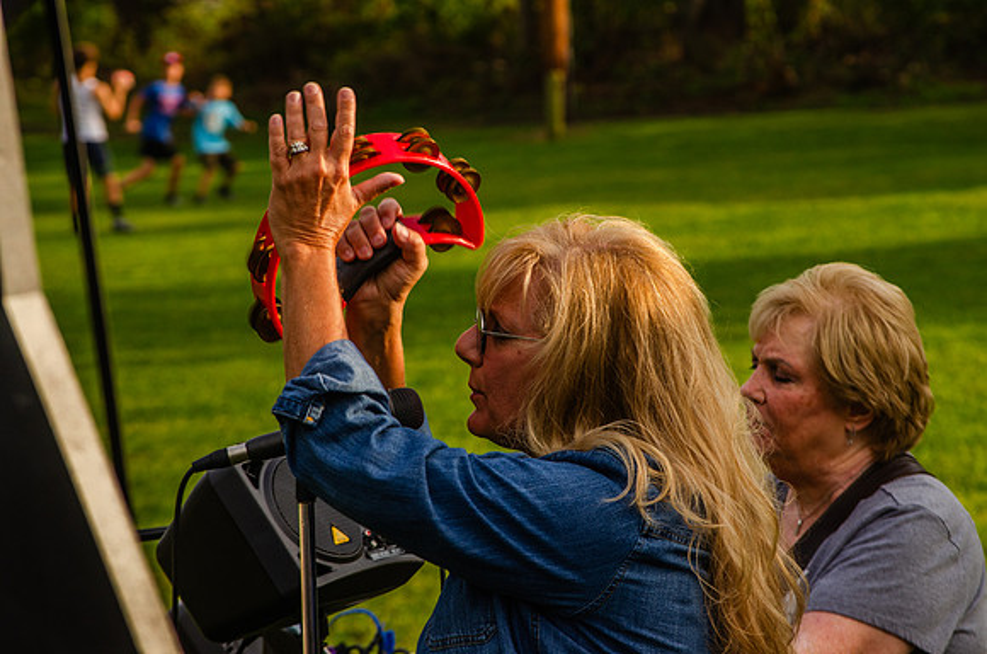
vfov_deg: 7.3
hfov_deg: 11.0
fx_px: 5129
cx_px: 494
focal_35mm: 188
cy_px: 327
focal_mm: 125
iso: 200
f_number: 8
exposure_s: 1/250
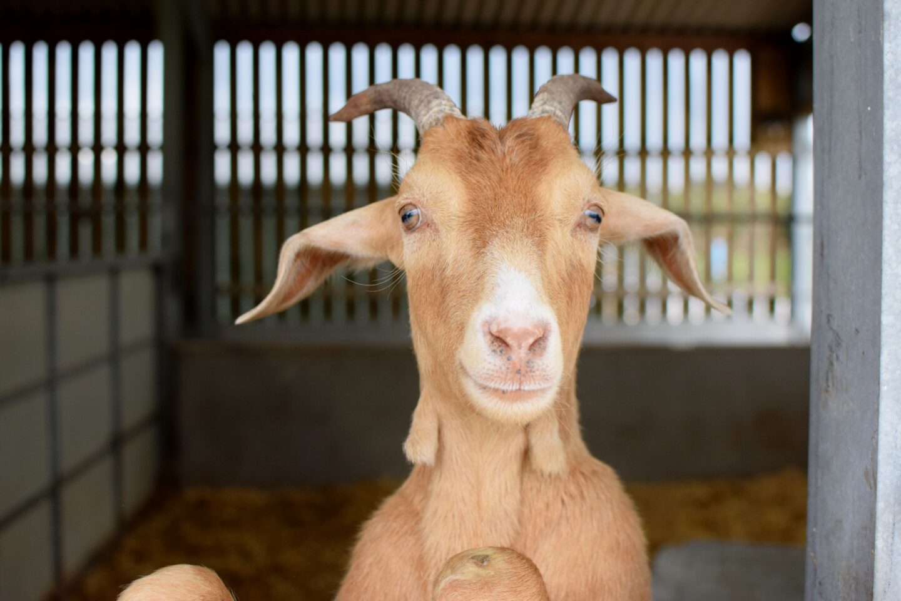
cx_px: 450
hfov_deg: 37.9
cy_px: 300
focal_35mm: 52
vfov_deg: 25.8
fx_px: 1314
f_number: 3.5
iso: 800
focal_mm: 35
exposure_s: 1/1000
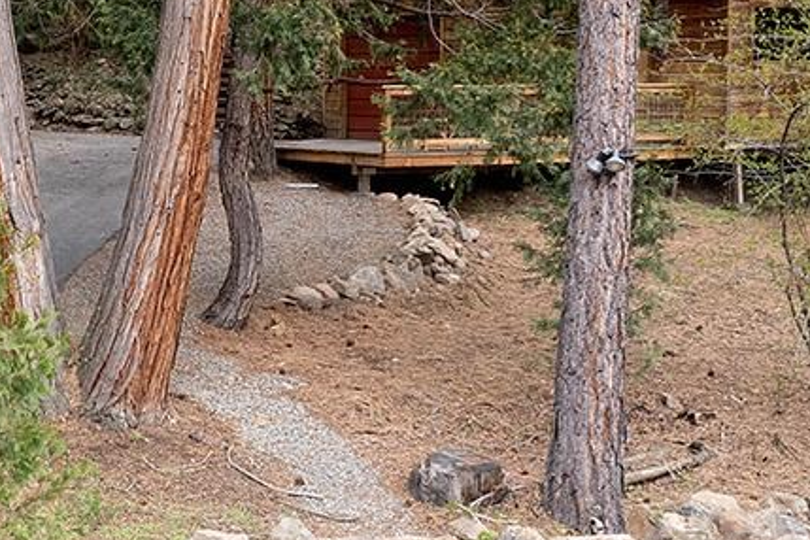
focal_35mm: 77
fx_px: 1732
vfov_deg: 17.7
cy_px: 176
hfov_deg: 25.1
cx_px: 6
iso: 100
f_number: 2.8
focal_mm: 8.38
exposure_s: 1/120
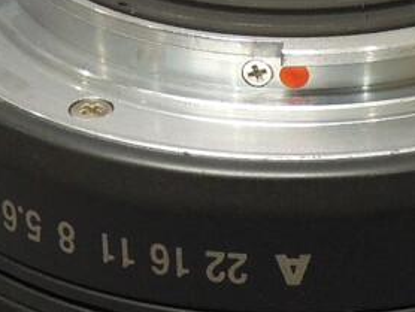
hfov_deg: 8.3
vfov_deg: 6.3
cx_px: 269
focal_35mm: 237
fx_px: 2844
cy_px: 245
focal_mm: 9.9
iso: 400
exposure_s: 1/50
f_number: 3.5
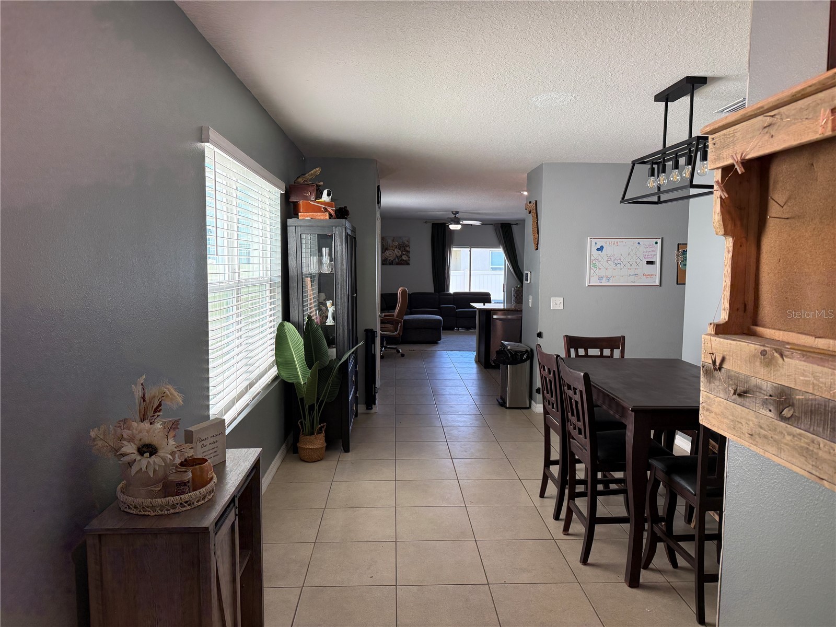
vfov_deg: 56.8
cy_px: 314
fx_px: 580
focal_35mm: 24
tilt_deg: -3.9
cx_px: 418
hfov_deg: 71.6
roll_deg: -0.2
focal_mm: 6.76
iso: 160
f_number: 1.78
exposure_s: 1/145
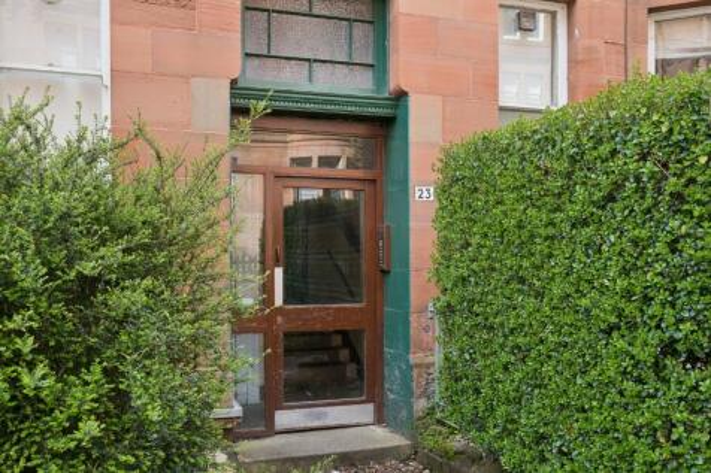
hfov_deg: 57.2
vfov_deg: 39.9
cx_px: 356
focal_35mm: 33
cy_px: 236
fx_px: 651
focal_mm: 33
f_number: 8
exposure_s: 1/50
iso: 250
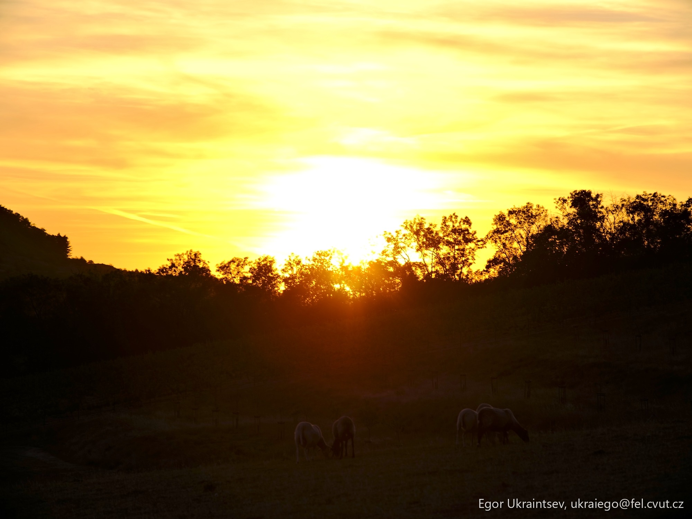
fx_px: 3159
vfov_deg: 9.4
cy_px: 260
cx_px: 346
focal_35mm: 158
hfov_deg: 12.5
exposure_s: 1/27
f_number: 7.1
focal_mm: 200
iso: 100
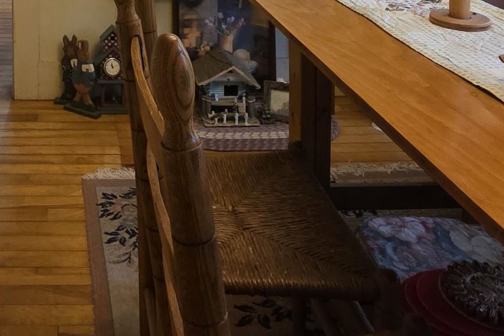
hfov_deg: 41.2
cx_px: 55
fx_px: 616
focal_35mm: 44
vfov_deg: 24.8
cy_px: -144
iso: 400
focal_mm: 2.2
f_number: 1.9
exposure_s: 1/60
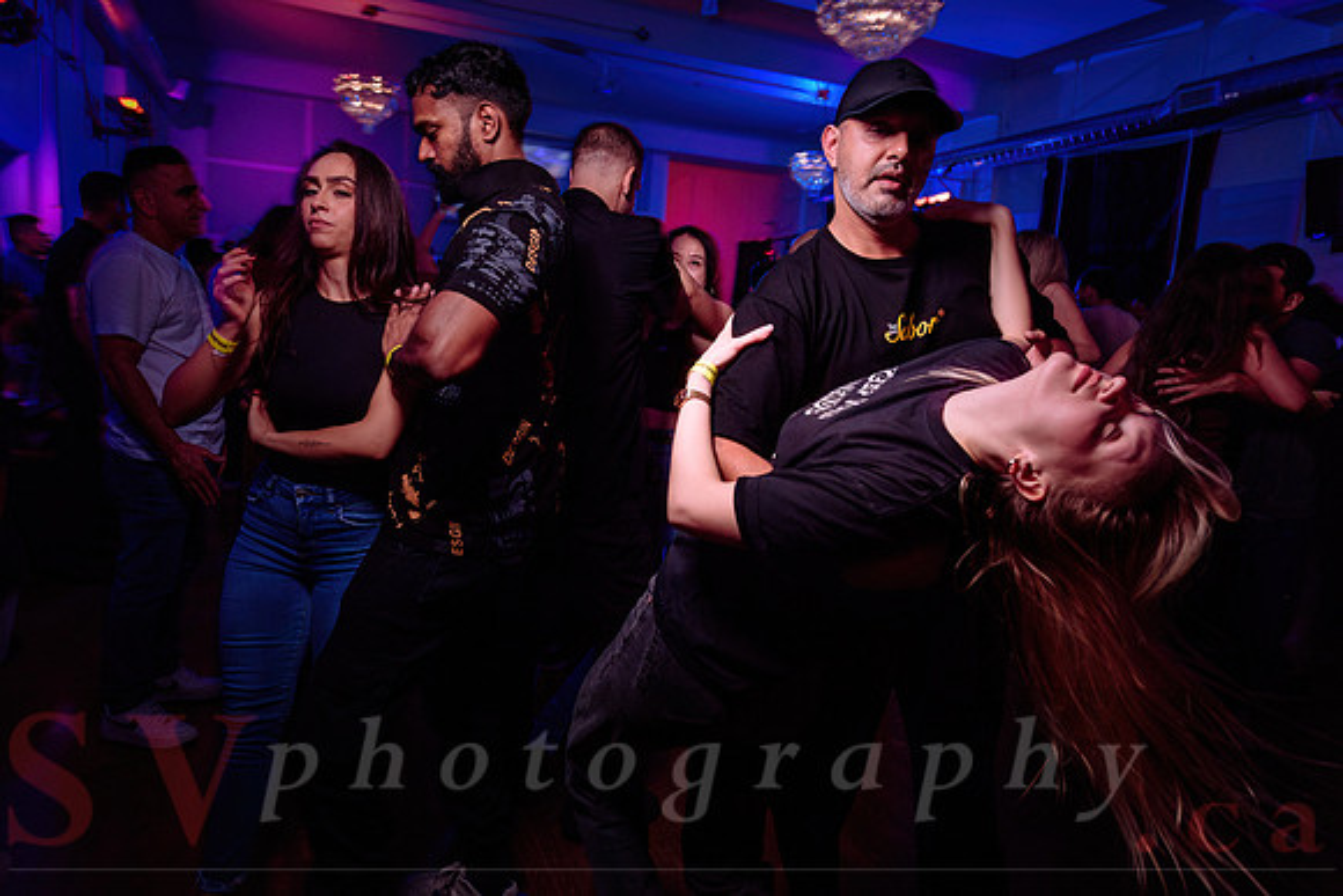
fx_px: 896
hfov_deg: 73.7
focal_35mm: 24
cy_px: 448
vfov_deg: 53.2
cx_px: 672
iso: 800
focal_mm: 24
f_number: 3.5
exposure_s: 1/20
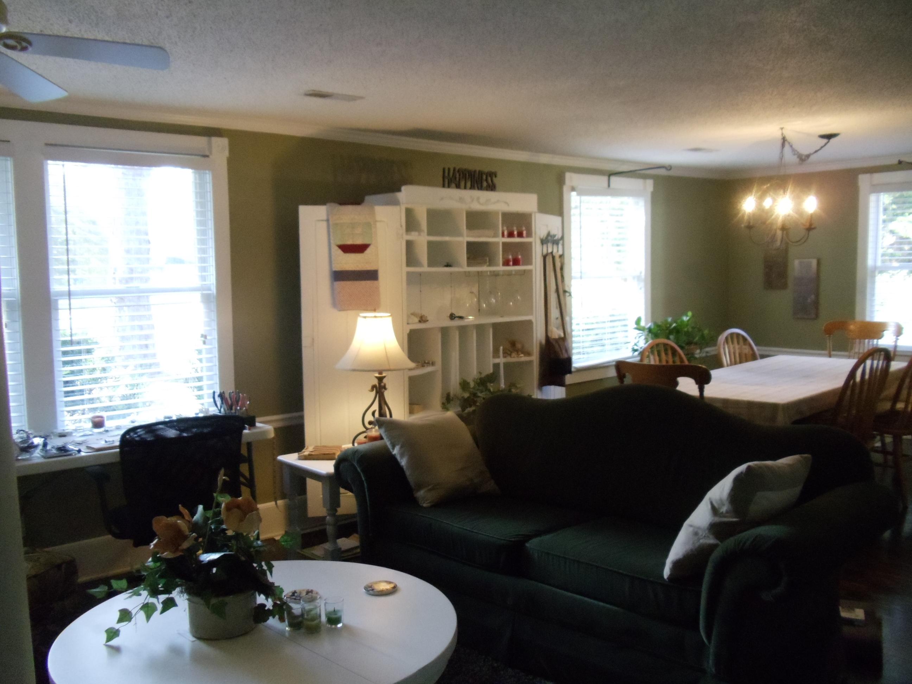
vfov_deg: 32.9
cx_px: 456
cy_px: 342
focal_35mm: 44
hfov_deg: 42.9
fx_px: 1159
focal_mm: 6
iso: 800
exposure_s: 1/60
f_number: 3.5
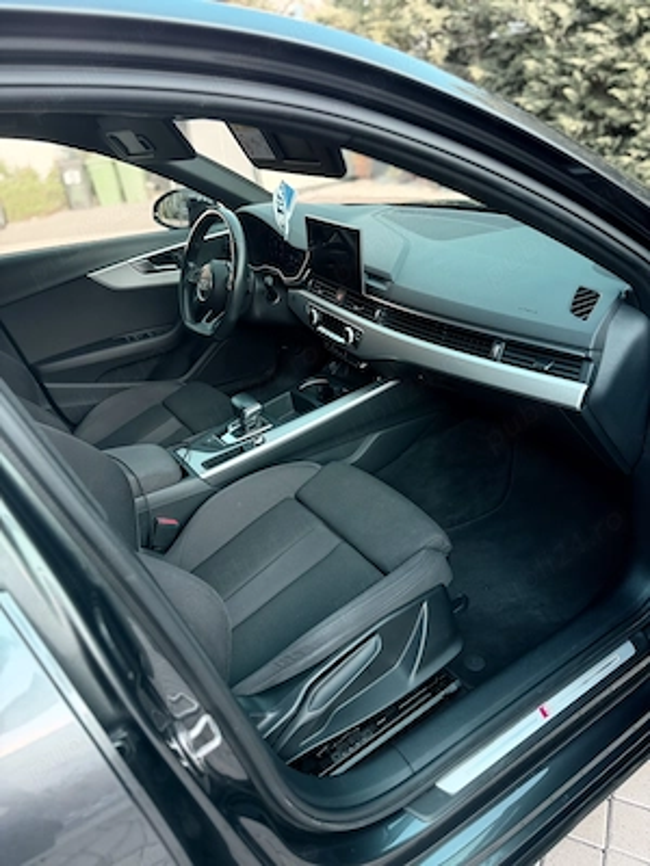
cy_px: 433
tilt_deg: -27.2
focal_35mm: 24
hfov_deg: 56.8
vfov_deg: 71.6
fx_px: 601
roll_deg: +5.6
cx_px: 325
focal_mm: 6.76
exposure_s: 1/224
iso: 160
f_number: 1.78
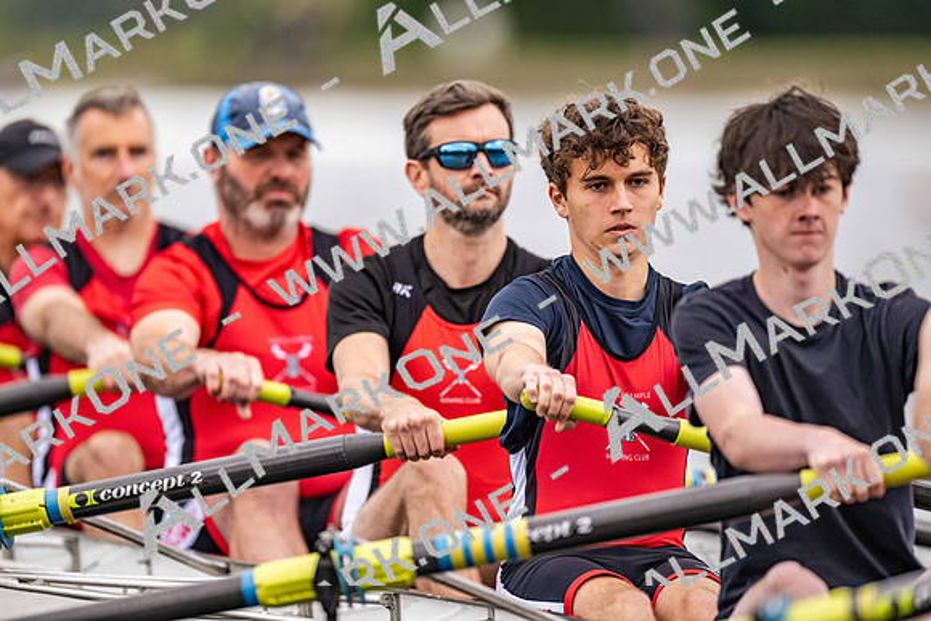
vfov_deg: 2.3
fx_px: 15520
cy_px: 310
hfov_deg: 3.4
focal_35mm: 600
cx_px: 466
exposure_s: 1/2500
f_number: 4
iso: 1400
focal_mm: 600
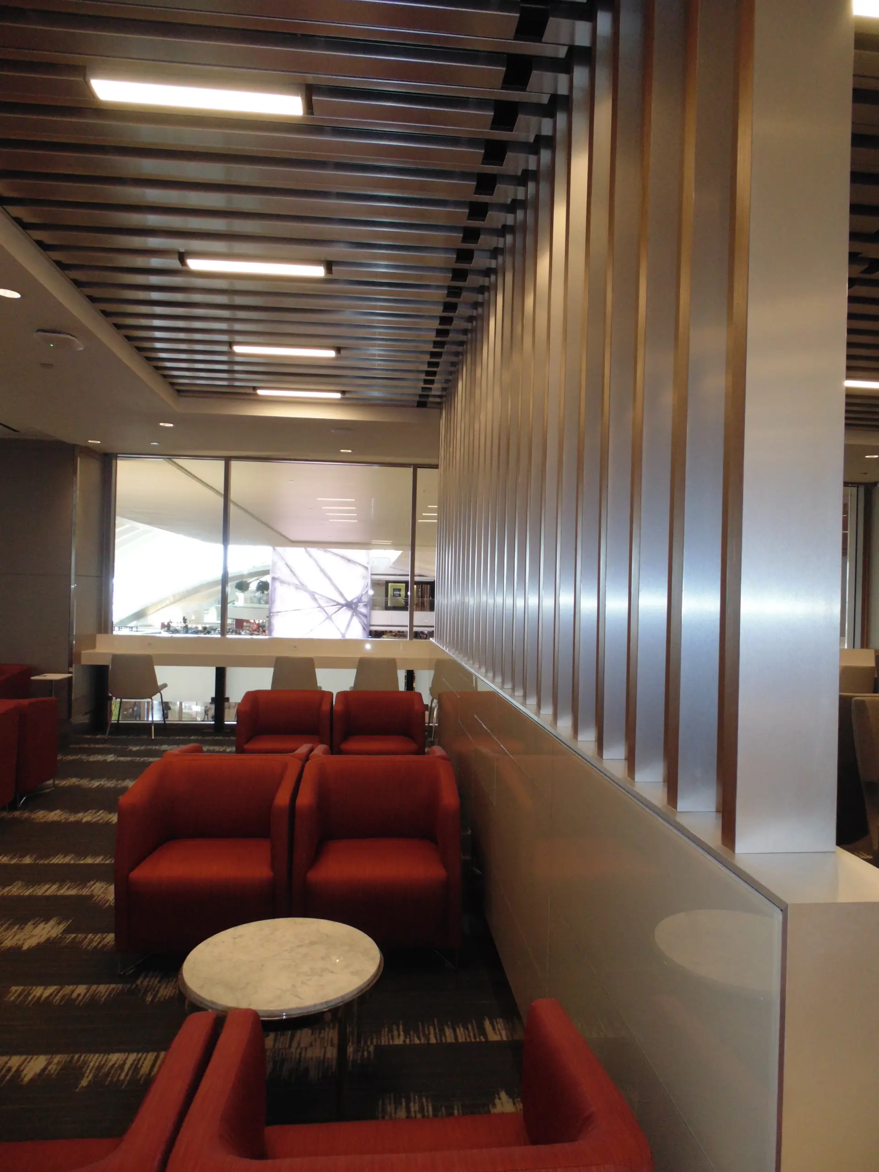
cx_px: 440
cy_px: 586
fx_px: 745
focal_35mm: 22
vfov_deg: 76.4
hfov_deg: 61.1
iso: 200
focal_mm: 4
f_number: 3.1
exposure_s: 1/30
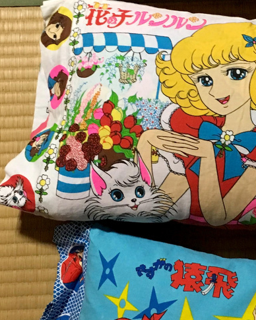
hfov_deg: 21.2
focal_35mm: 70
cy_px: 156
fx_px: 663
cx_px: 251
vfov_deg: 27.1
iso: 200
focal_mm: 4.15
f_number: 2.2
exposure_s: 1/30
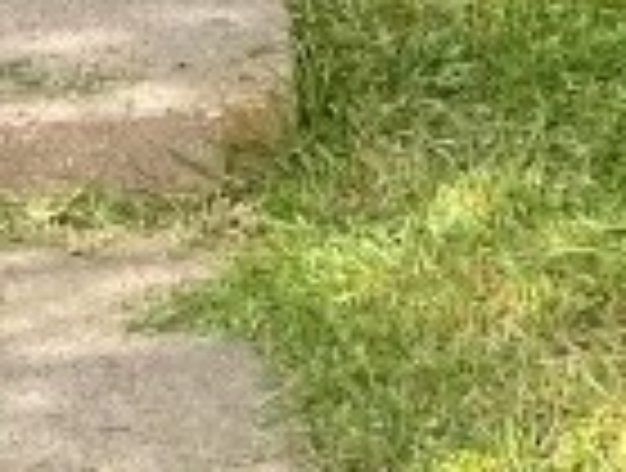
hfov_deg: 10.3
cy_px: -1119
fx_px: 3463
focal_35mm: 191
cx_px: 387
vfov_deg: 6.8
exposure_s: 1/1100
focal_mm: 5.7
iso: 50
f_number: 1.5
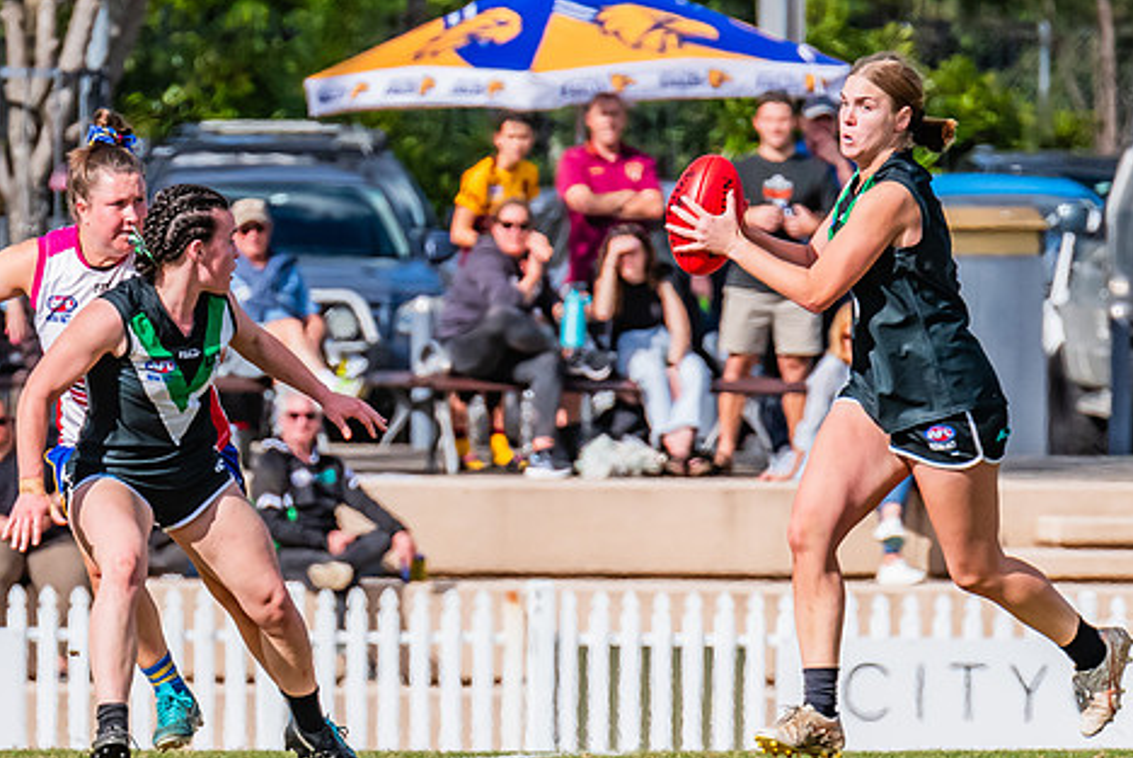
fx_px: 33296
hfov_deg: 1.9
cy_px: 466
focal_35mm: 1057
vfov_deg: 1.3
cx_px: 258
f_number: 11
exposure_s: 1/1600
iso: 800
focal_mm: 420
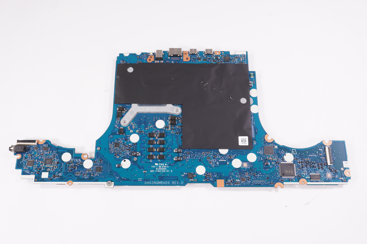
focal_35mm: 39
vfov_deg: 34.1
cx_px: 184
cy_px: 122
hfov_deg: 49.6
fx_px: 397
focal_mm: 26
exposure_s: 1/160
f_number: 6.3
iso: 500
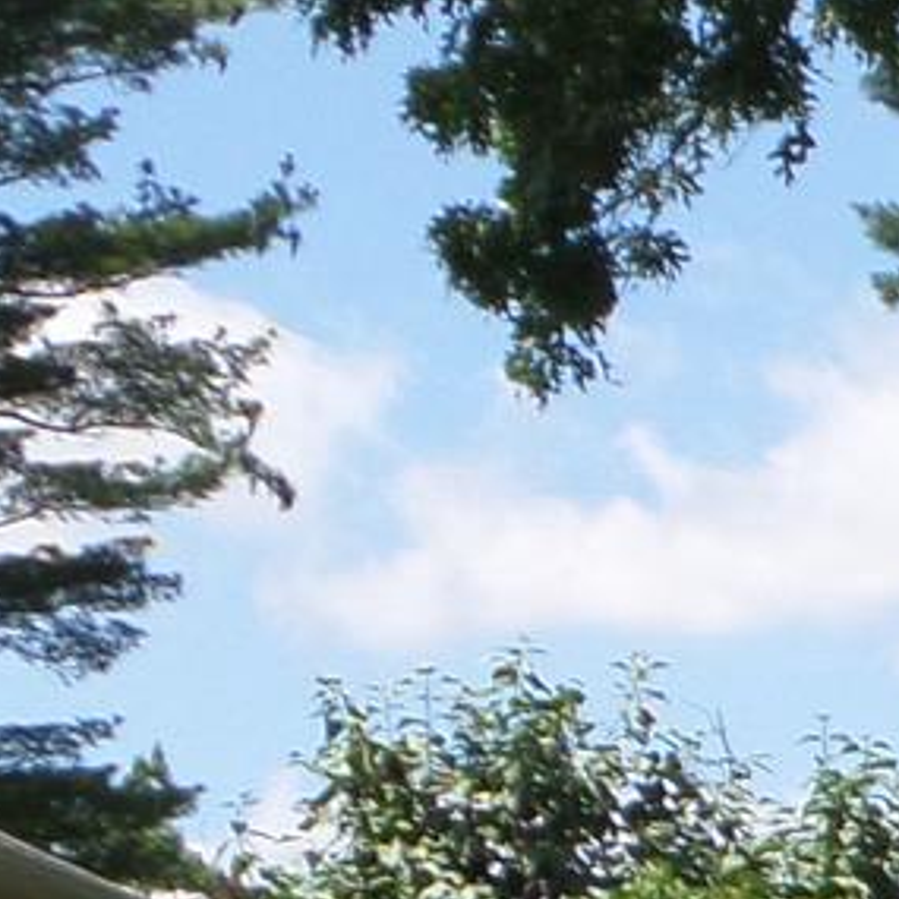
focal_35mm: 260
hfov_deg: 6.3
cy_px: 1205
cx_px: 2498
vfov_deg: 6.7
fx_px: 7639
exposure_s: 1/750
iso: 100
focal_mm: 6.8
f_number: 3.6
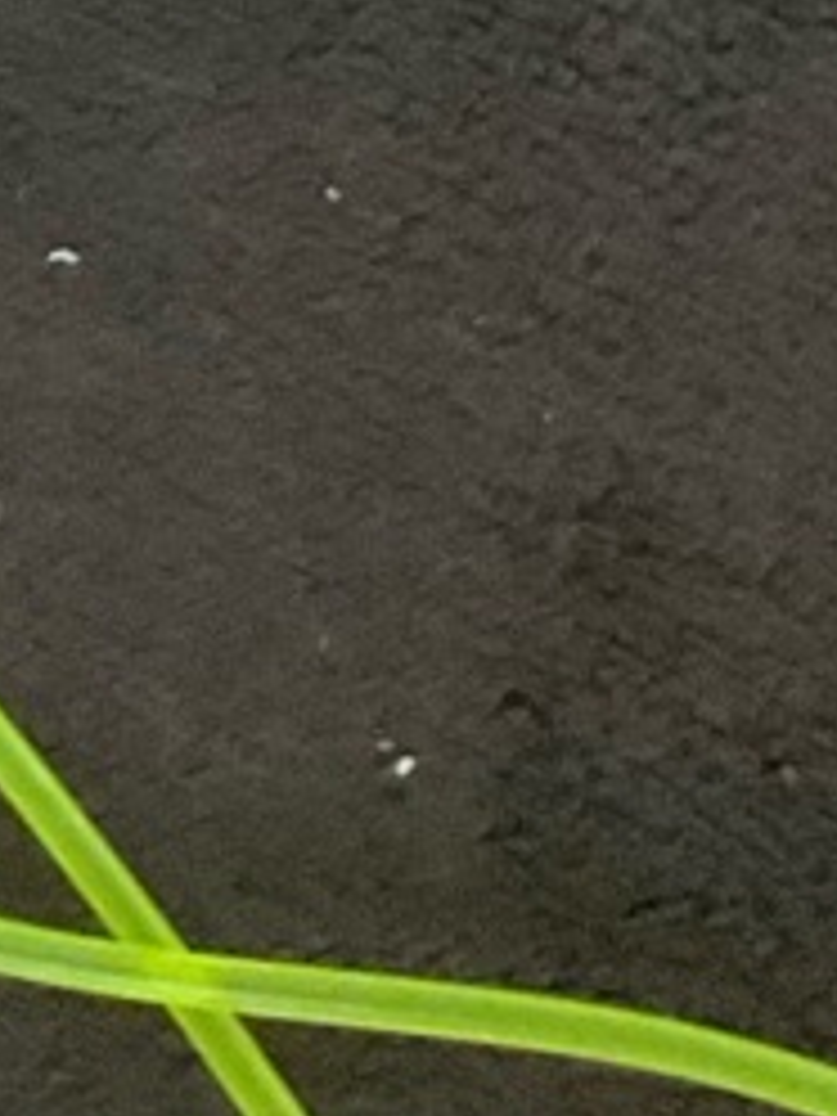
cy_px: -1874
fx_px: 5029
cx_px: -950
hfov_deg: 8.9
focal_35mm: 156
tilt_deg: -57.4
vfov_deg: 10.3
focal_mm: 3
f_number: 1.8
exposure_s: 1/50
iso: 160
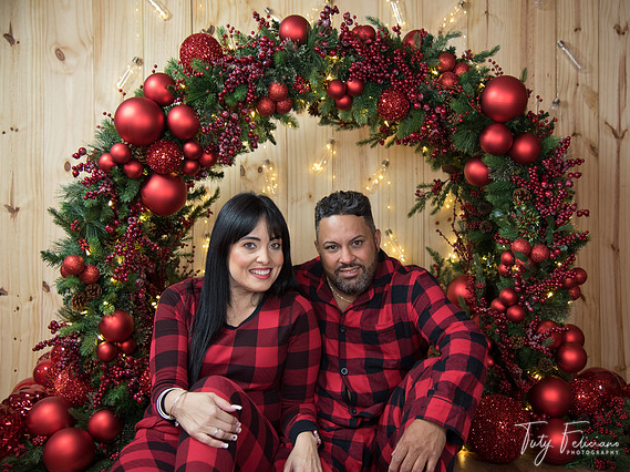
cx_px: 353
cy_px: 239
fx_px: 800
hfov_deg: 42.9
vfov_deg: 32.8
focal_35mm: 44
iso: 1000
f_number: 4
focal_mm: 40
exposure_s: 1/60
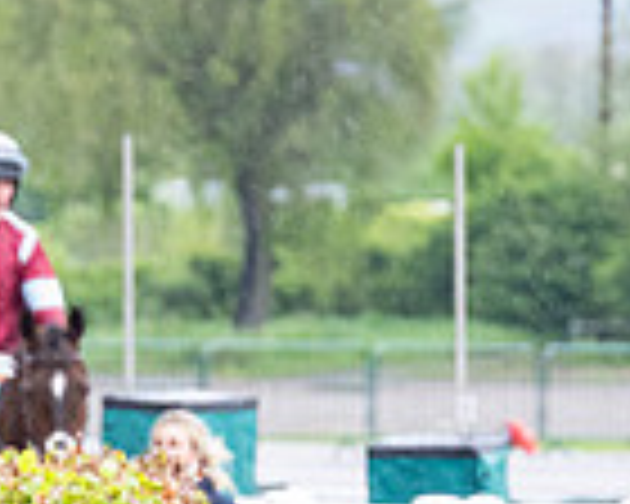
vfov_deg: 1.9
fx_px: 15196
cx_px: 1201
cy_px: 587
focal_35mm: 815
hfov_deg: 2.4
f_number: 5
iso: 1000
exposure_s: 1/500
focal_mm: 140
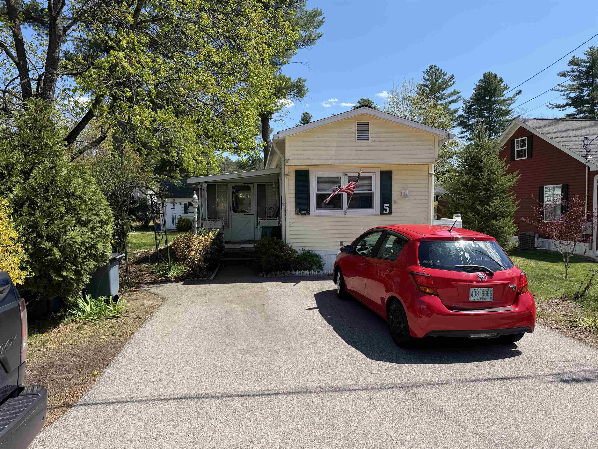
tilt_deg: -3.8
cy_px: 224
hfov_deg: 71.6
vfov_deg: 56.8
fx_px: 415
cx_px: 299
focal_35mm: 24
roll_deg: +1.1
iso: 80
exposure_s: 1/3279
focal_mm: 6.76
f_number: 1.78
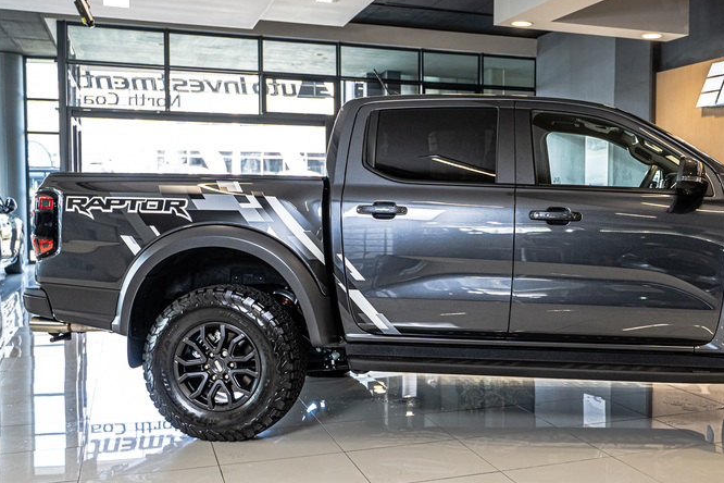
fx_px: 865
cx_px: 518
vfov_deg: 31.2
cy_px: 245
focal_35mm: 43
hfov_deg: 44.3
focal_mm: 28
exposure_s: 1/125
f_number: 3.5
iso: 500
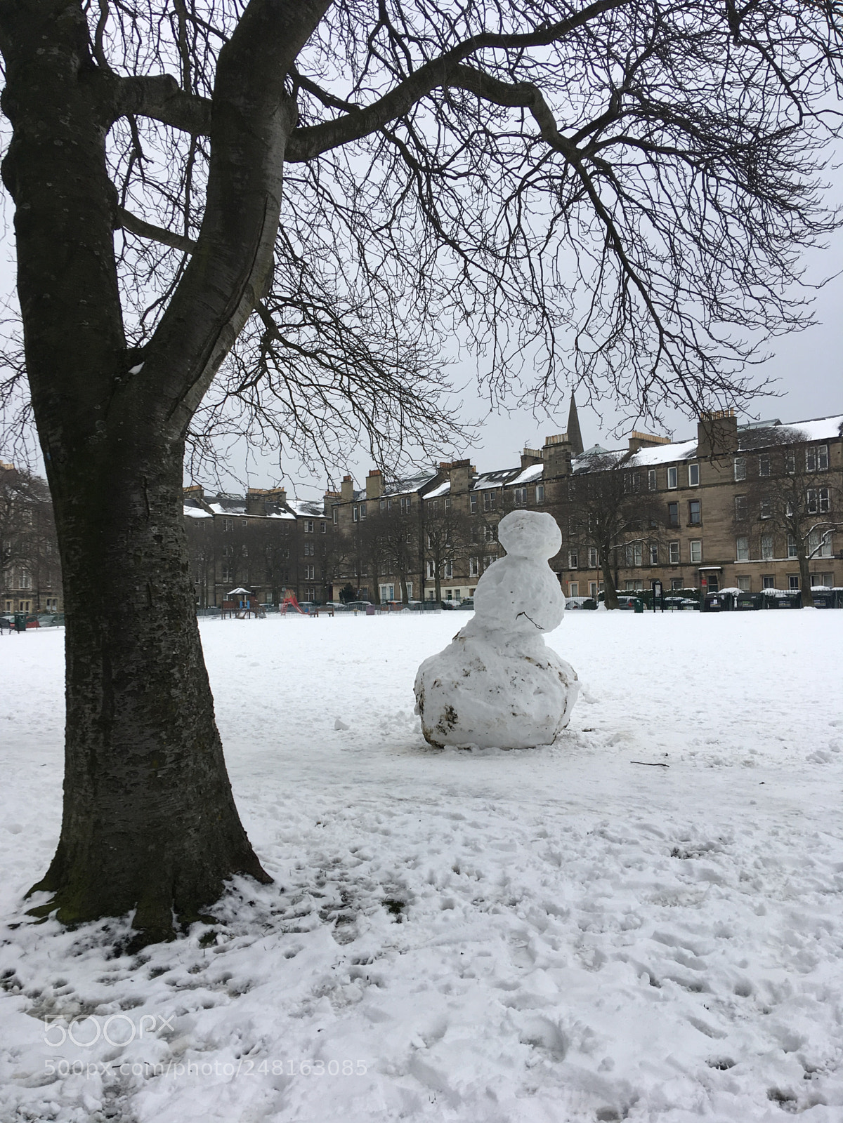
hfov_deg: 48.2
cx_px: 422
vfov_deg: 61.7
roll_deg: +1.3
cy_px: 562
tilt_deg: +3.5
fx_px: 942
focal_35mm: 29
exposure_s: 1/159
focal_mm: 4.15
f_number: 2.2
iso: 25
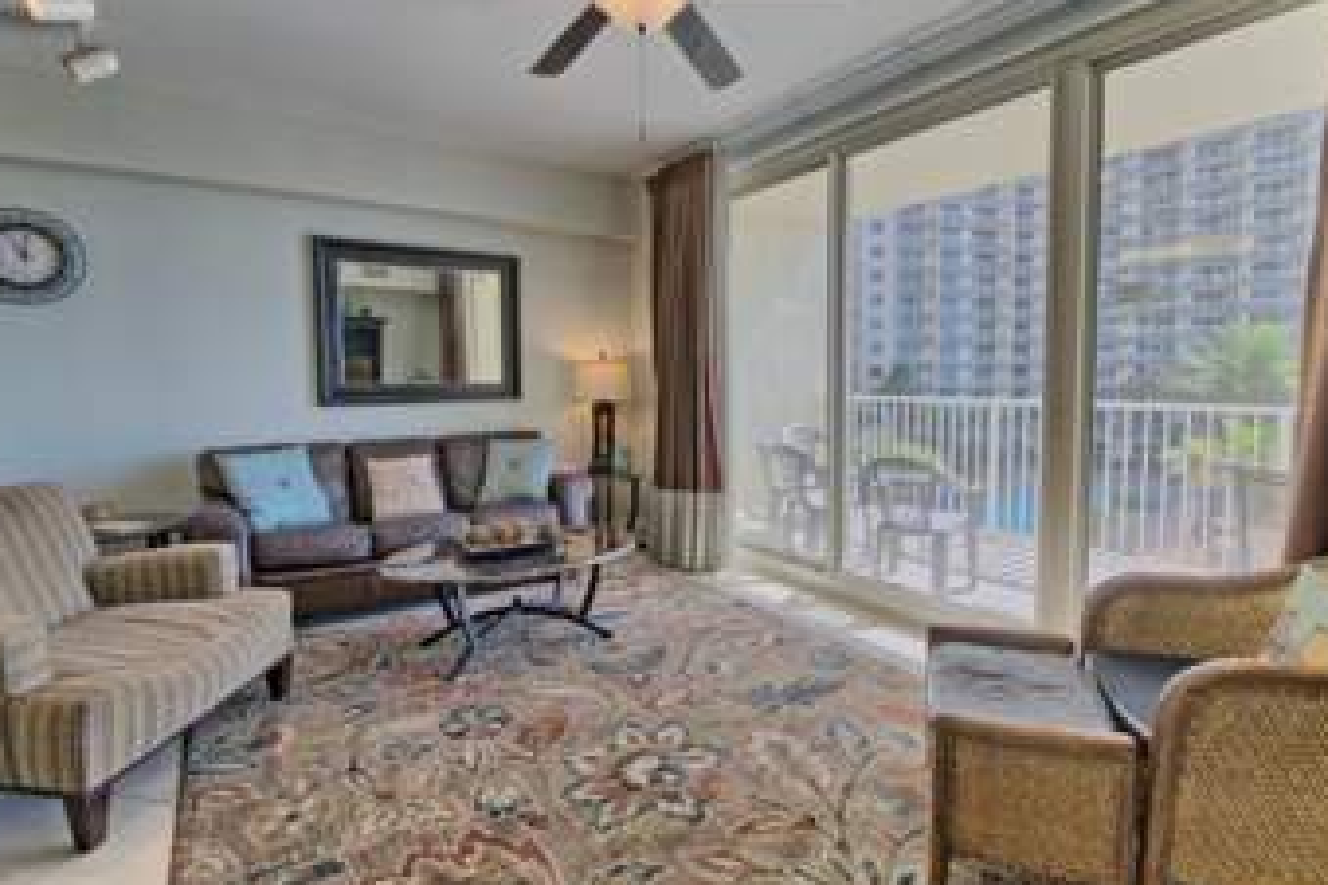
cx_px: 689
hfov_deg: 93.2
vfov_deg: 70.4
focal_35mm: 17
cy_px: 423
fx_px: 627
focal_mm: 12
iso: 500
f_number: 8
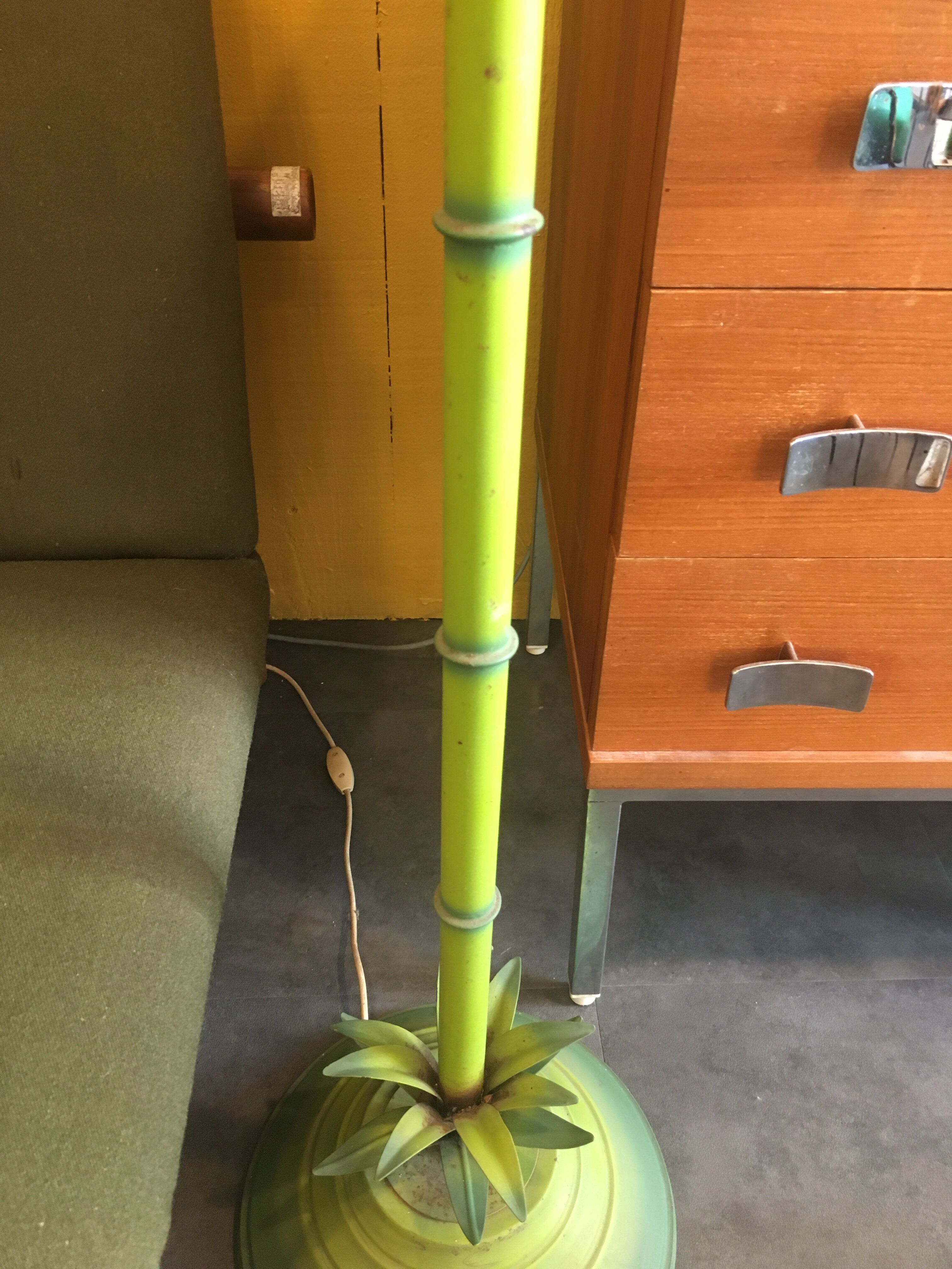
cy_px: 634
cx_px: 476
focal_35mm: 29
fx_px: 1063
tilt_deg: -38.7
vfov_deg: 61.7
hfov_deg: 48.2
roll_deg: -3.1
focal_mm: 4.15
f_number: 2.2
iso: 200
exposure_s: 1/20
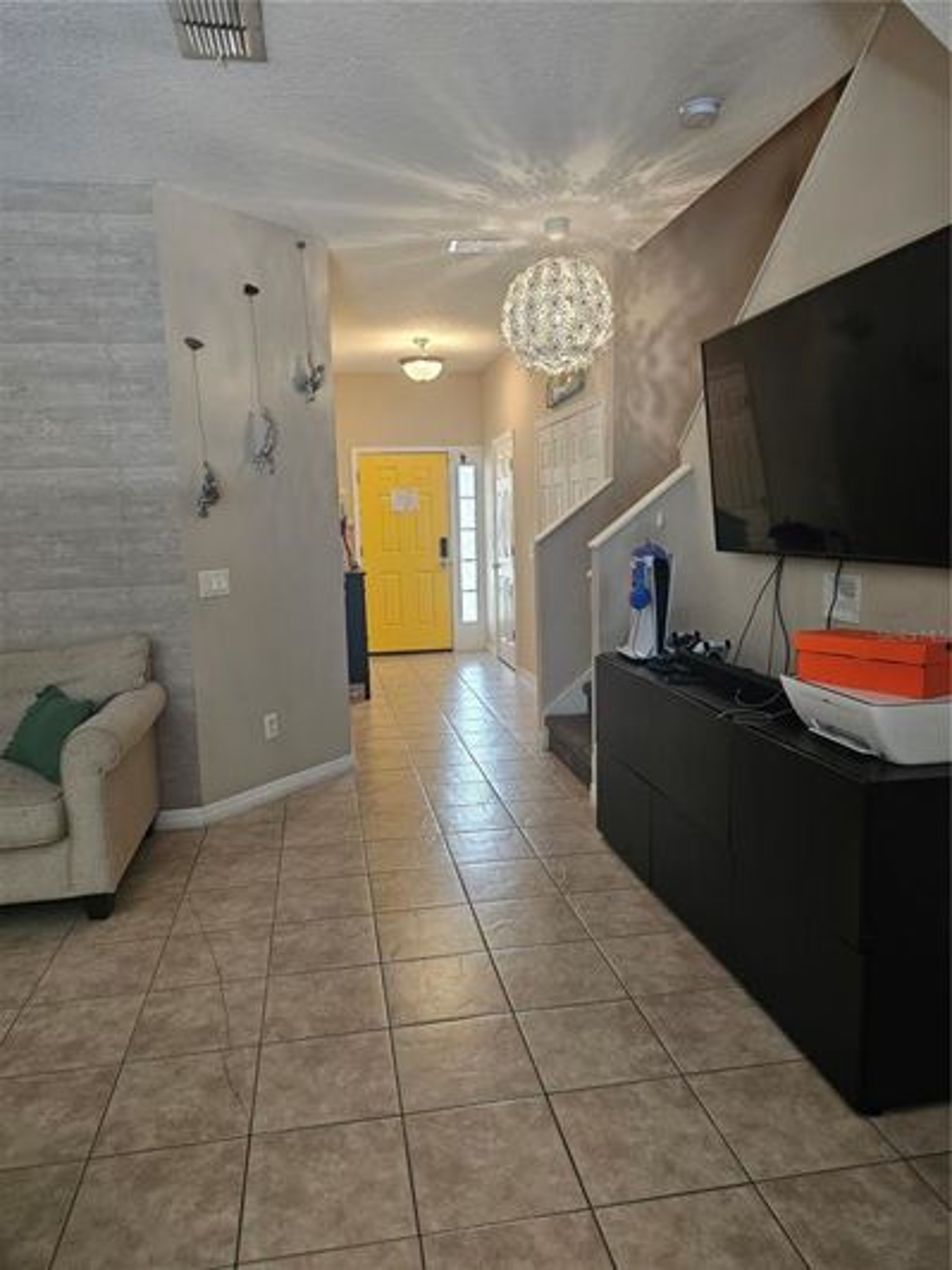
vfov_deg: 73.9
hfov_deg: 58.9
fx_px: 843
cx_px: 476
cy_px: 635
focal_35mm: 23
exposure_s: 1/51
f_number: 1.7
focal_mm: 6.3
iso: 160
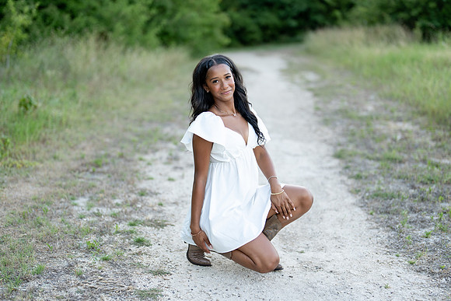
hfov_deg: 34.4
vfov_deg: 23.3
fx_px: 728
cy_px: 170
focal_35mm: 58
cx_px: 226
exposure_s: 1/640
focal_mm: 50
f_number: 1.2
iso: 100
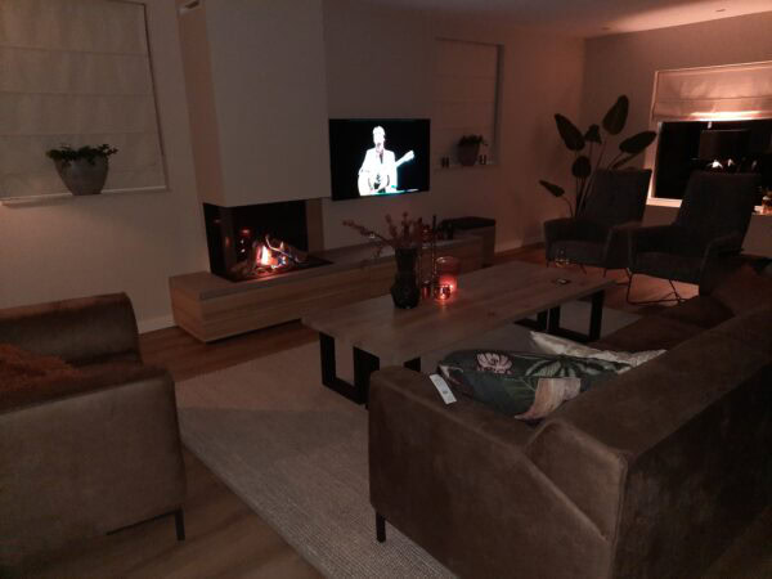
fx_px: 558
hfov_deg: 69.4
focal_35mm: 25
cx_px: 386
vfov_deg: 54.9
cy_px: 290
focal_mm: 4.6
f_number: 2
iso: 1600
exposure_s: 1/17
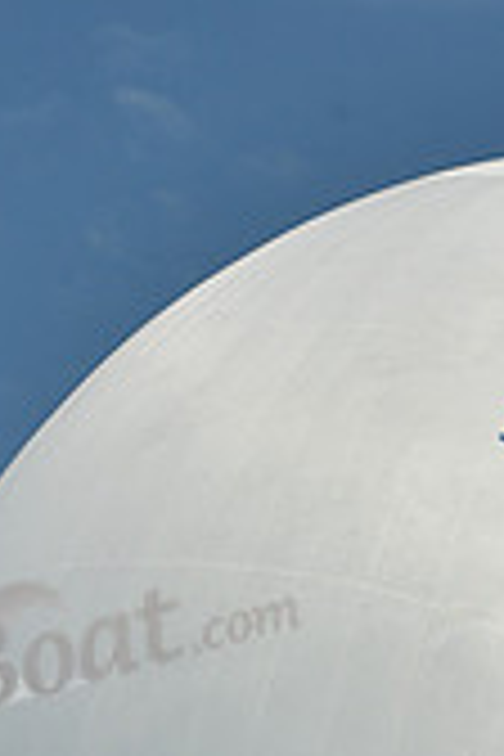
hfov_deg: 5.7
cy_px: 1264
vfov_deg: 8.3
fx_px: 5061
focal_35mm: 241
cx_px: 533
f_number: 9
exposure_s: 1/640
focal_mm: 70
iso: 320
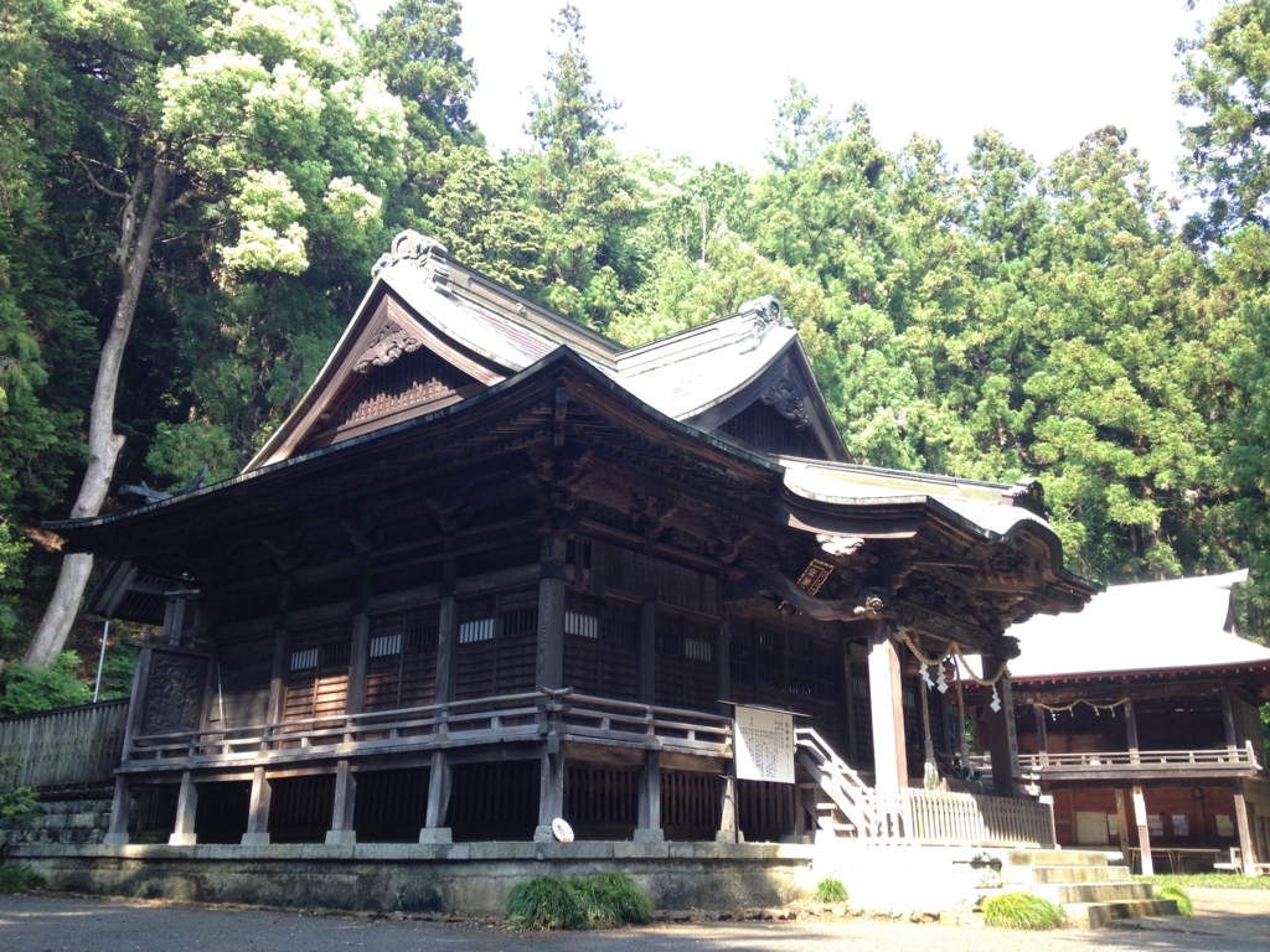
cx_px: 635
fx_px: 1211
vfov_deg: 42.9
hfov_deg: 55.4
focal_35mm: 33
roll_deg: +0.3
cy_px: 476
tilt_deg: +18.4
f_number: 2.4
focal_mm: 4.12
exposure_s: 1/120
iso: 50
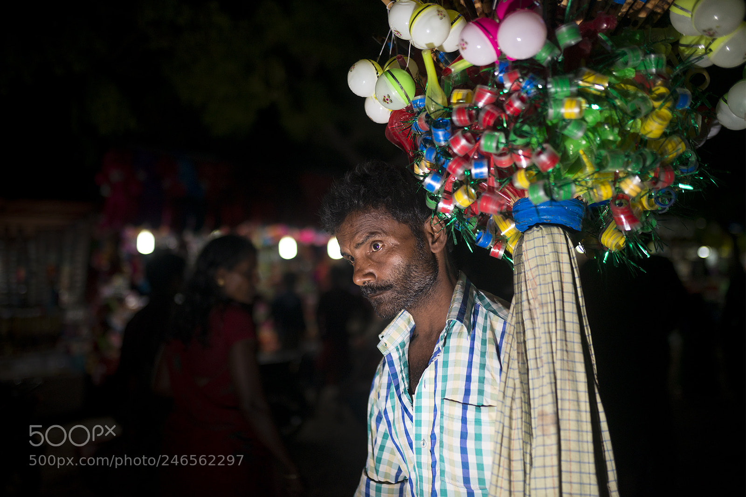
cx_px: 373
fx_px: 725
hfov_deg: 54.4
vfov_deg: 37.8
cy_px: 248
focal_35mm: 35
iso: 640
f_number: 1.4
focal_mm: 35
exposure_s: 1/3200
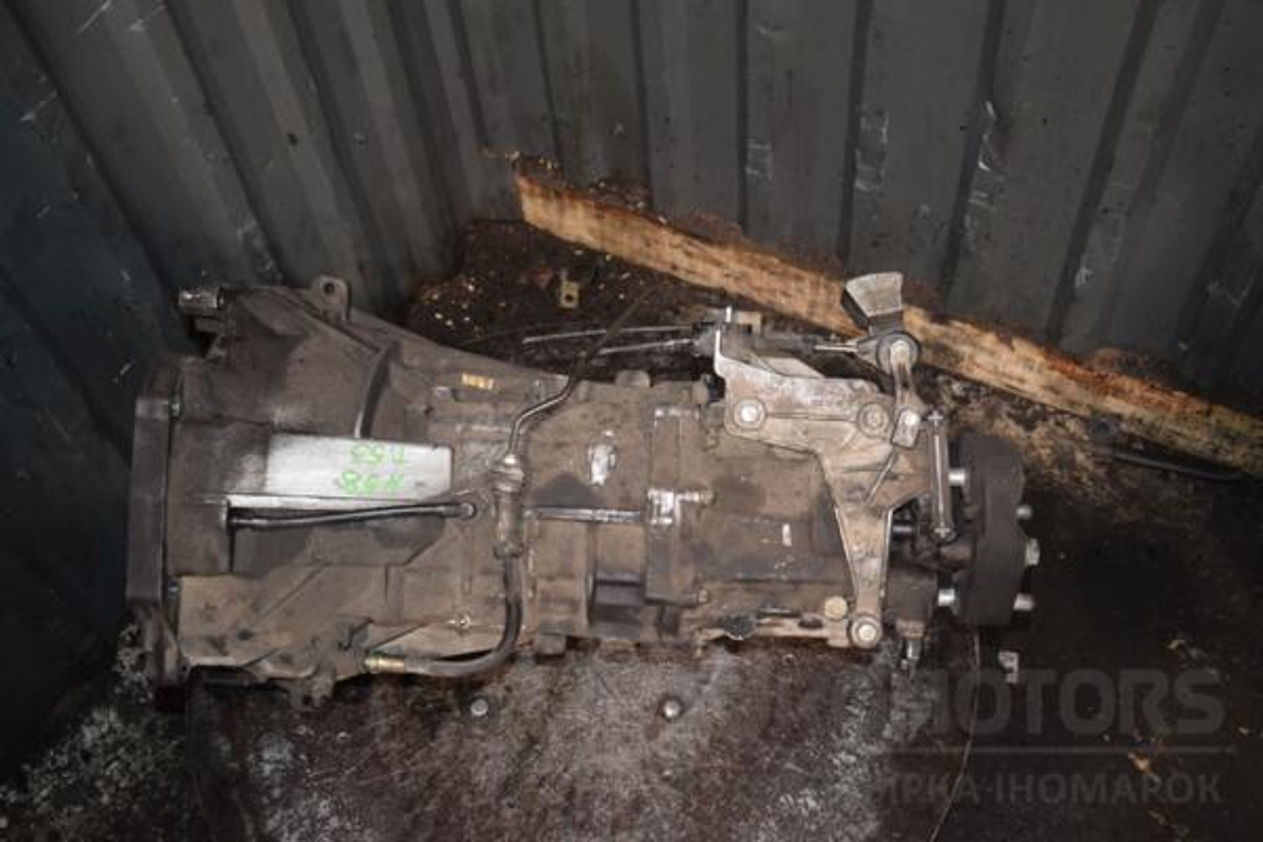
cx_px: 632
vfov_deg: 35.5
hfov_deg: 51.3
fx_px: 1316
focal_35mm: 38
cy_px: 421
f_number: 5
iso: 800
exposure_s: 1/60
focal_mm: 25
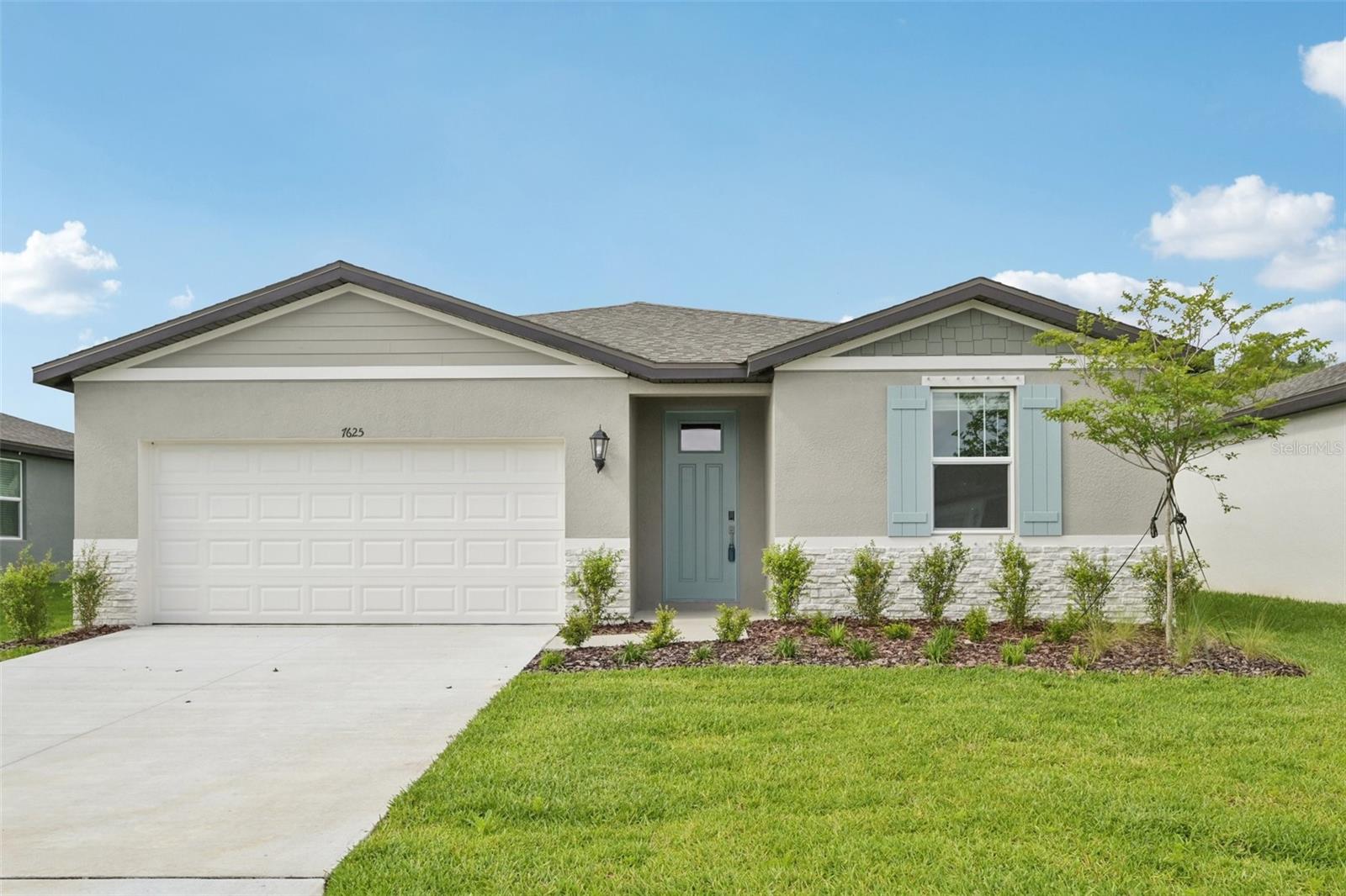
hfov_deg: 68.4
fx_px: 991
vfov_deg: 48.7
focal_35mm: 26
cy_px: 448
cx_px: 673
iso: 400
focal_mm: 26.5
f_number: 8
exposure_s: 1/1250
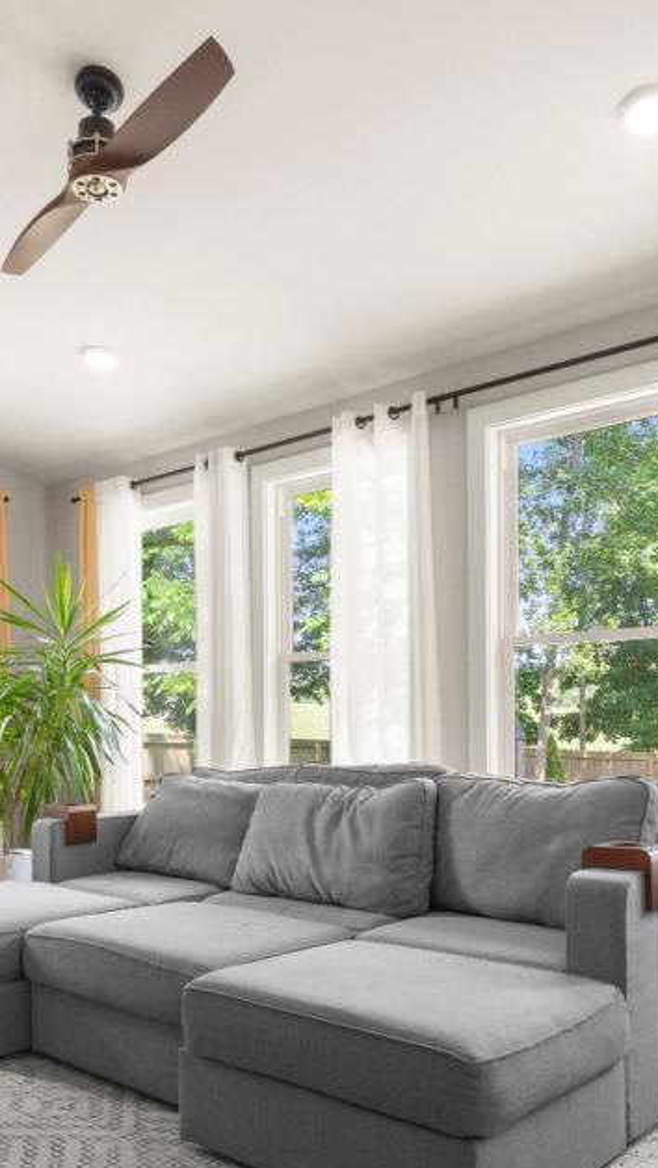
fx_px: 992
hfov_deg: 36.4
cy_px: 728
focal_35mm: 32
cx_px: 238
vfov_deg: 60.2
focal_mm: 16
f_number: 8
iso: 320
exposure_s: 1/20
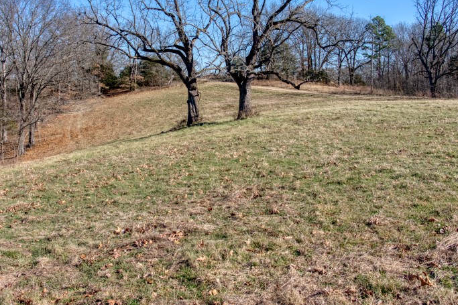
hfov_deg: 53.1
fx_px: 458
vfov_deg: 36.5
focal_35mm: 36
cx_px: 225
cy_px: 103
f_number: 9
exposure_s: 1/200
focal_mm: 24
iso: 100
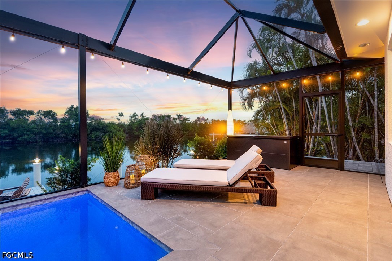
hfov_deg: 96.7
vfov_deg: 73.7
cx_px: 196
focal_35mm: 16
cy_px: 130
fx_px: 174
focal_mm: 16
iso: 140
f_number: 4
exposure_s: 1/15
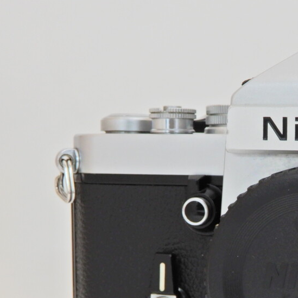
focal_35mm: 87
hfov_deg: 19.2
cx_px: 322
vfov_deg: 19.7
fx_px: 847
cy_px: 244
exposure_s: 1/30
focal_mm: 8
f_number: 4
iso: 200
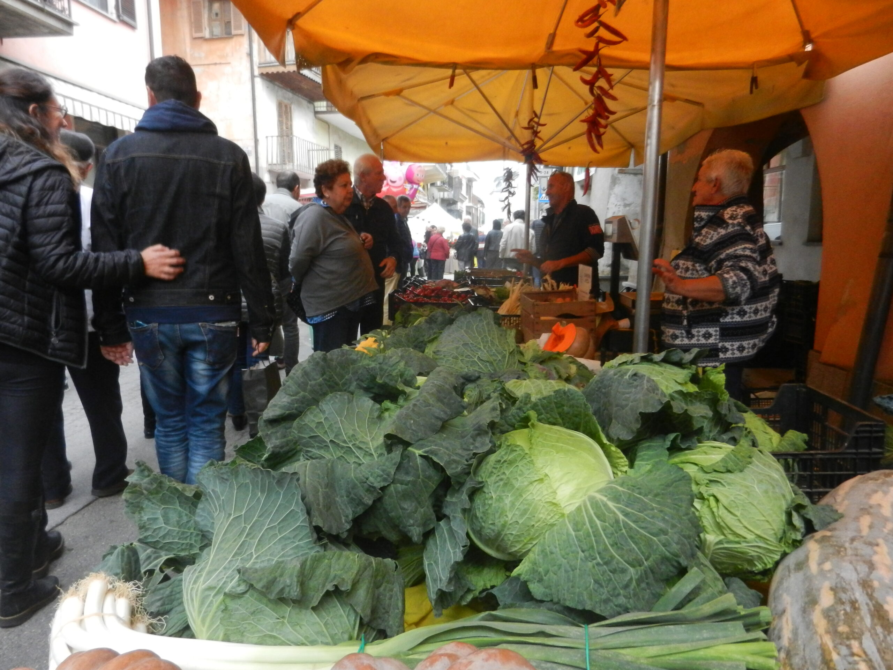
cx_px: 446
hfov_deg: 69.4
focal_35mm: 25
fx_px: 645
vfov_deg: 54.9
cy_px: 335
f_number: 3.5
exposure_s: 1/100
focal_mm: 4.5
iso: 640
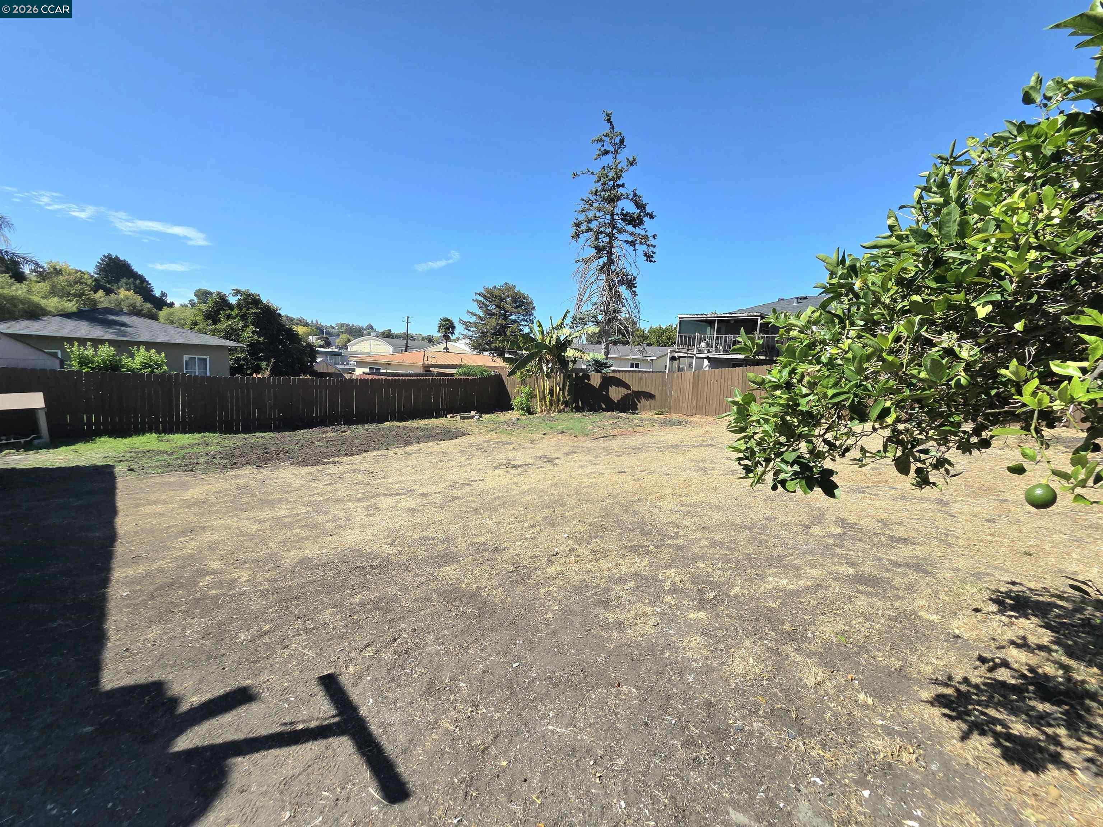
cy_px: 414
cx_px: 552
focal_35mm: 13
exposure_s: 1/2000
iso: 50
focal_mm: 2.2
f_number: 2.2
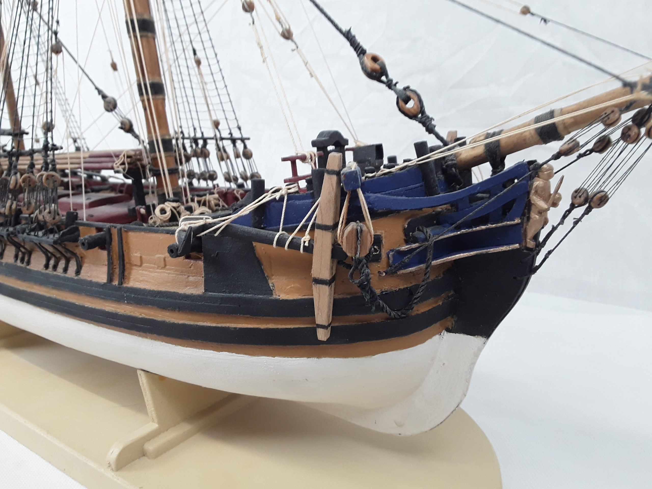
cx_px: 326
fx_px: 509
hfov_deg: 65.3
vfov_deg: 51.4
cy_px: 244
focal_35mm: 27
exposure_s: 1/33
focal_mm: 2.91
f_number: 1.9
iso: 64
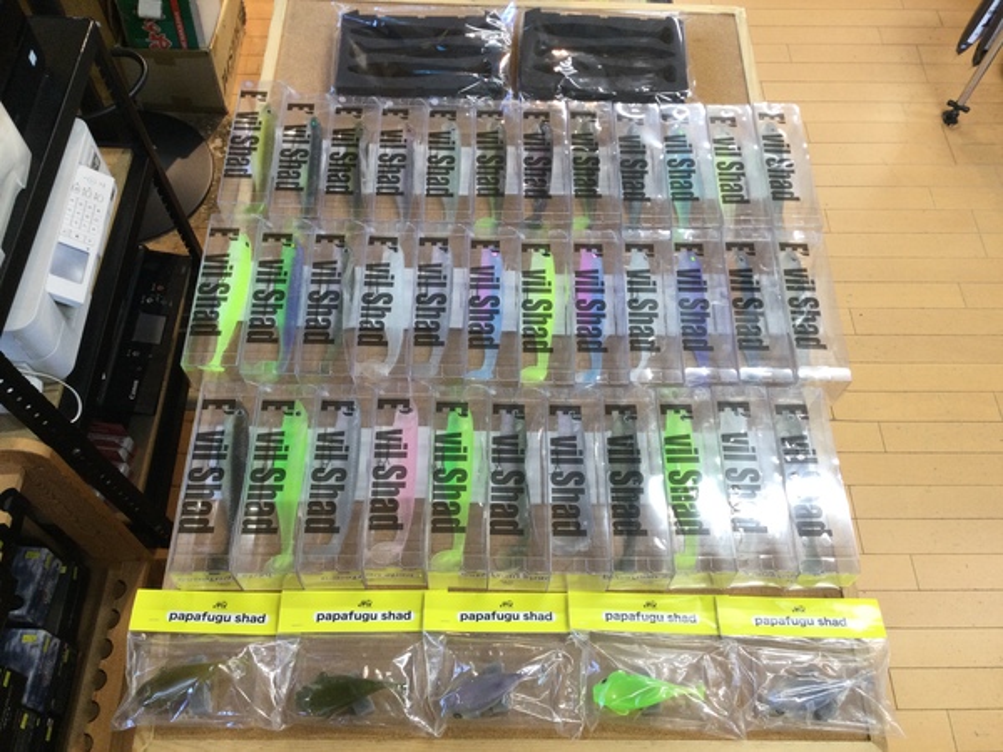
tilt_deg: -60.9
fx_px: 898
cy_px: 376
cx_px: 502
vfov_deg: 45.4
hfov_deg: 58.4
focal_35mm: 31
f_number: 2.4
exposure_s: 1/30
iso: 50
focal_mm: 3.3
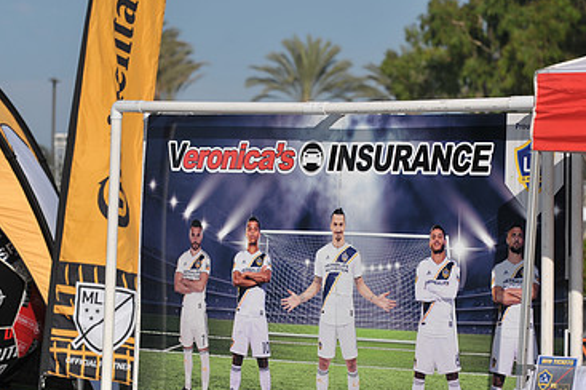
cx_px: 297
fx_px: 2830
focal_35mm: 174
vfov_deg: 7.9
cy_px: 222
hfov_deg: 11.8
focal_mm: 110
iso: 250
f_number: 4.5
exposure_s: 1/4000
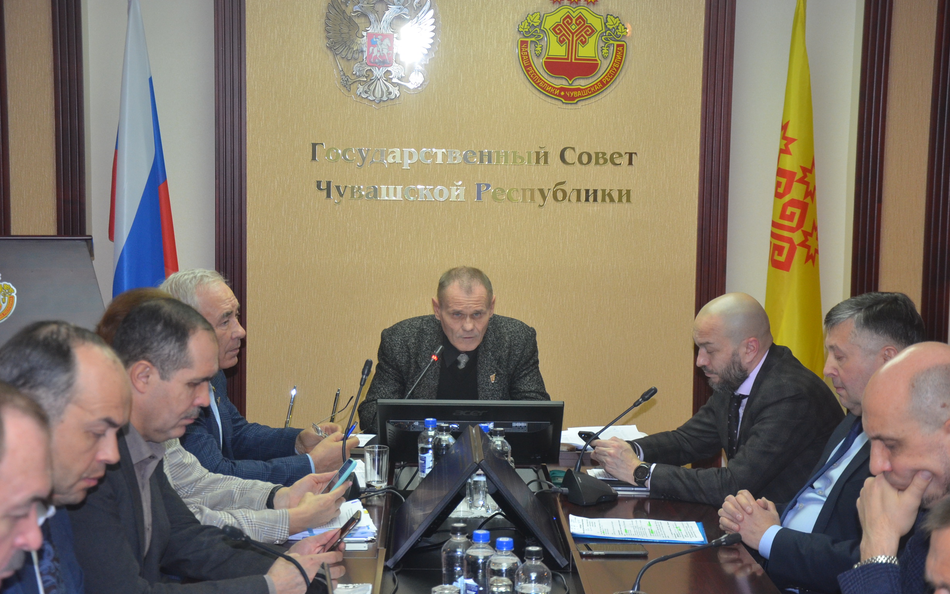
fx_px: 1800
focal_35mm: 70
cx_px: 473
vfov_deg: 18.7
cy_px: 283
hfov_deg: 29.6
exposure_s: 1/60
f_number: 4.8
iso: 800
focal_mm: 45
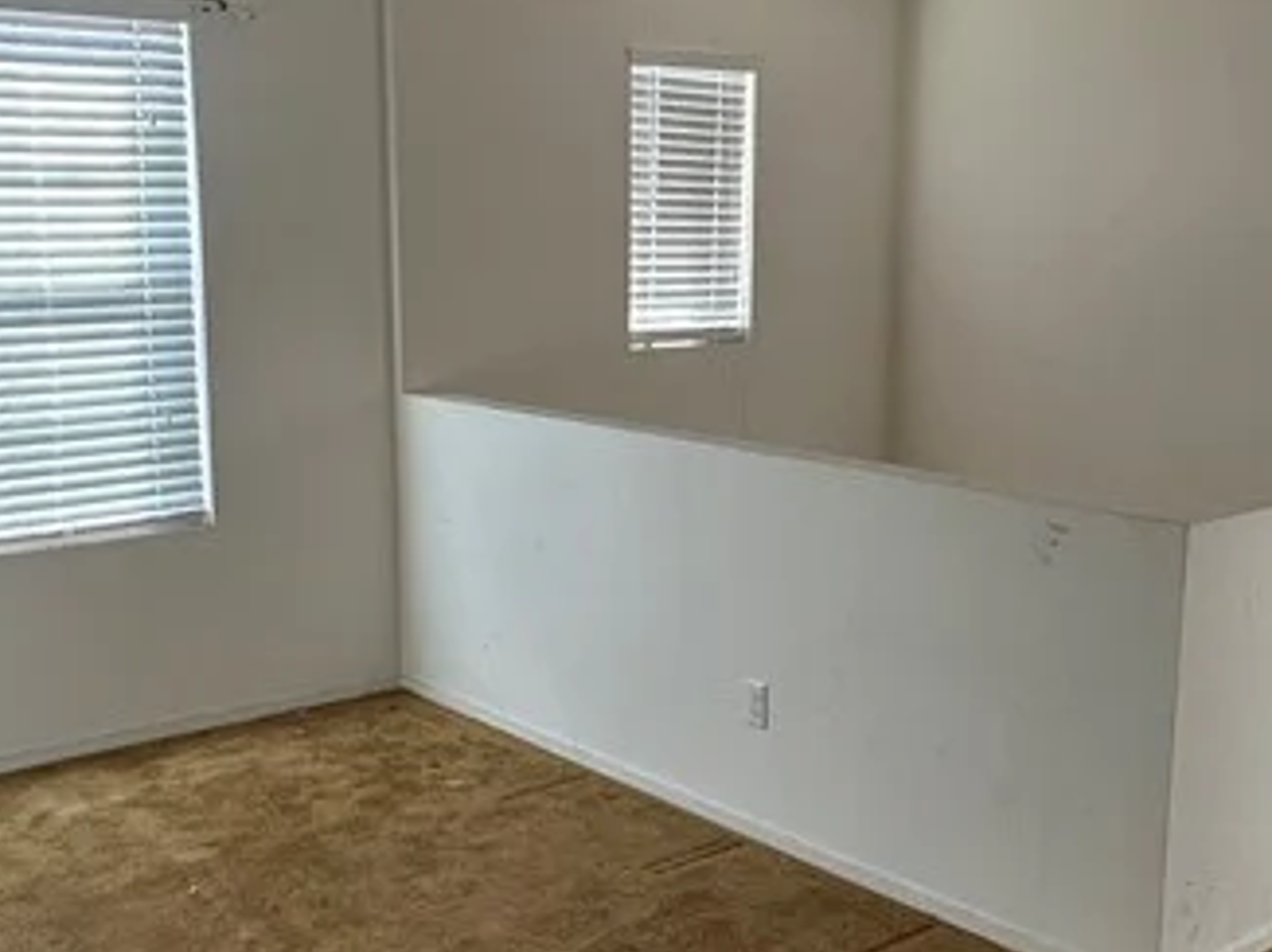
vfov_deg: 32.8
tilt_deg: -9.6
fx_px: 1616
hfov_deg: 43.0
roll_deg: -0.2
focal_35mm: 44
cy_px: 519
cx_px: 656
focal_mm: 2.22
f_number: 2.2
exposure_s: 1/120
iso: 125
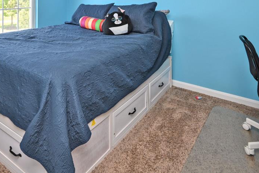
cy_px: -10
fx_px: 216
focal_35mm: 30
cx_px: 84
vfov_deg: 37.6
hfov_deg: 60.3
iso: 200
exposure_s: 1/80
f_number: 4.5
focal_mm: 14
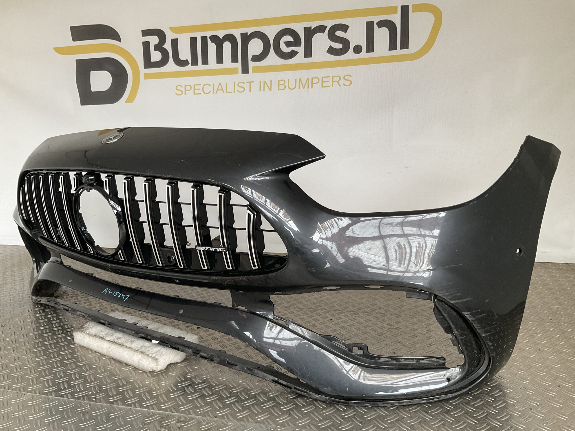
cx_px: 288
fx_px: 482
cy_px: 216
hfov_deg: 61.7
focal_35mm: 29
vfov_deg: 48.2
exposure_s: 1/120
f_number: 1.8
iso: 64
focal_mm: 3
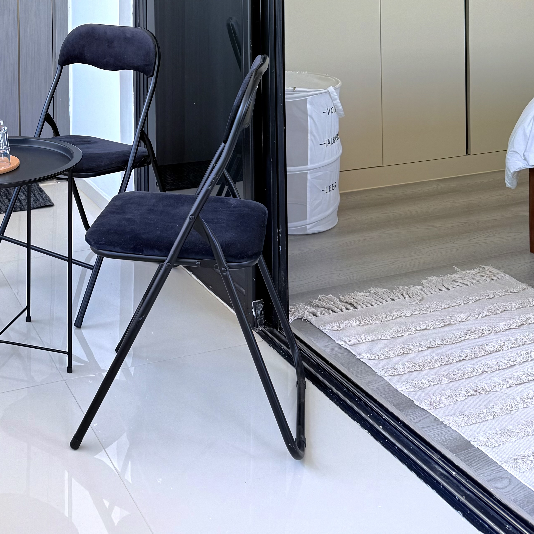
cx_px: 148
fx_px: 820
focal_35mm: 47
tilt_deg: +0.4
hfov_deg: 35.4
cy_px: -56
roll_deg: +0.5
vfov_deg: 31.8
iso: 64
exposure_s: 1/134
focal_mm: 6.76
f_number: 1.78
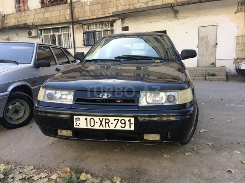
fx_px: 205
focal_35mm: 29
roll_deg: +1.9
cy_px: 92
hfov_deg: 61.7
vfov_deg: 48.2
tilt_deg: -10.9
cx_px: 122
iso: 32
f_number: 2.2
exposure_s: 1/297
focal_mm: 4.15
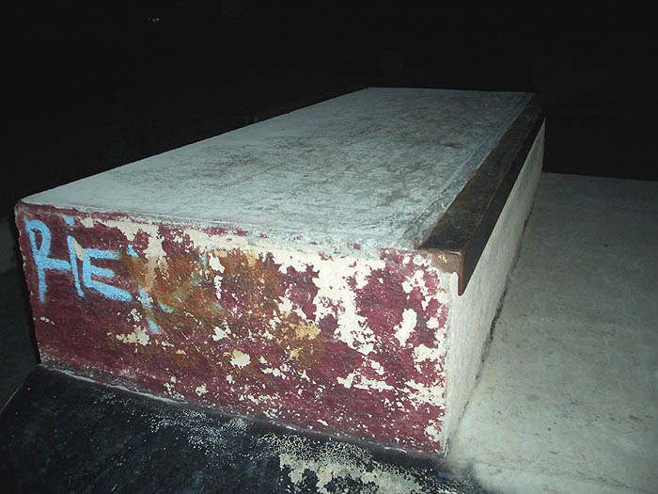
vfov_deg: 40.7
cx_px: 329
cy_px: 247
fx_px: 665
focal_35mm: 35
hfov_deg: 52.6
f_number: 2.6
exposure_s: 1/60
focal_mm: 5.8
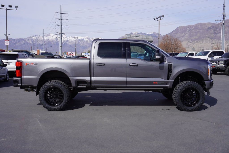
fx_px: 229
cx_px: 114
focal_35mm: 36
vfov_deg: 36.9
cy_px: 76
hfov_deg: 53.1
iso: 100
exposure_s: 1/200
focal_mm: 24
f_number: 11
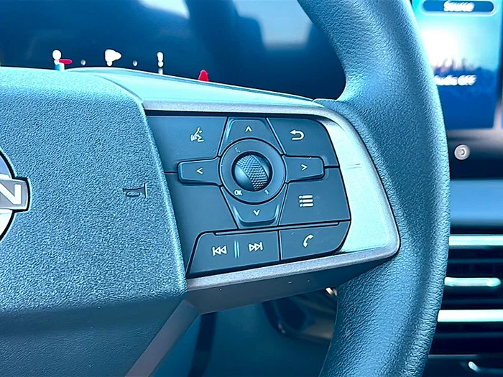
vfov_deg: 31.5
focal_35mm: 46
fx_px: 668
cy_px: 188
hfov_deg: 41.2
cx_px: 252
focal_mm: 6.86
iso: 100
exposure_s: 1/170
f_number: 1.78
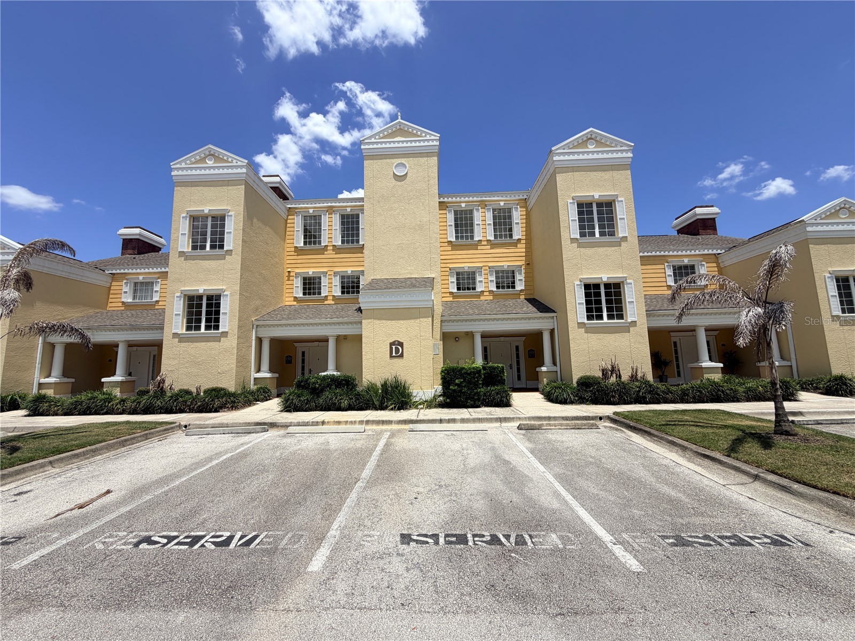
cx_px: 428
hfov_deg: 102.1
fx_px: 346
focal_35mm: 14
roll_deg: +2.9
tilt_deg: +7.1
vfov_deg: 85.7
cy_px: 320
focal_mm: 2.22
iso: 20
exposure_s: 1/1339
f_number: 2.2
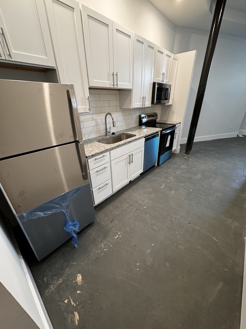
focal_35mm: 14
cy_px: 164
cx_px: 123
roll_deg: +1.3
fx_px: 133
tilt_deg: -25.7
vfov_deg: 102.1
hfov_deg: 85.7
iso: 200
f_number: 2.2
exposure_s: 1/60
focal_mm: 2.22
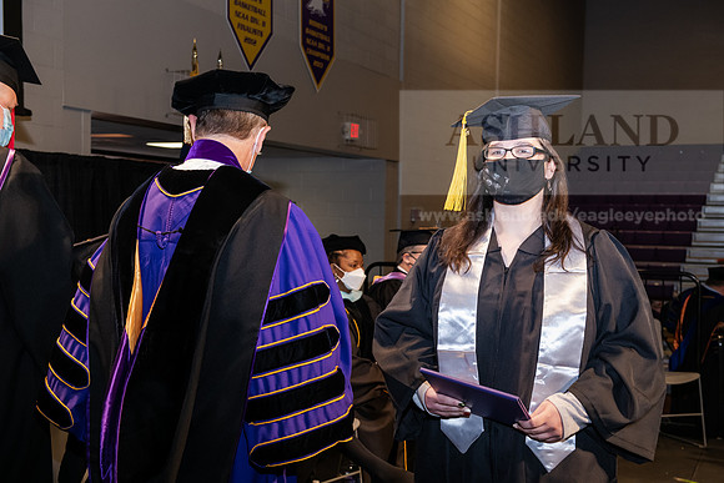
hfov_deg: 38.2
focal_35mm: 52
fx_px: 1046
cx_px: 362
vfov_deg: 26.0
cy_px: 242
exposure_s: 1/200
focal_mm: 52
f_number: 6.3
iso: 1600
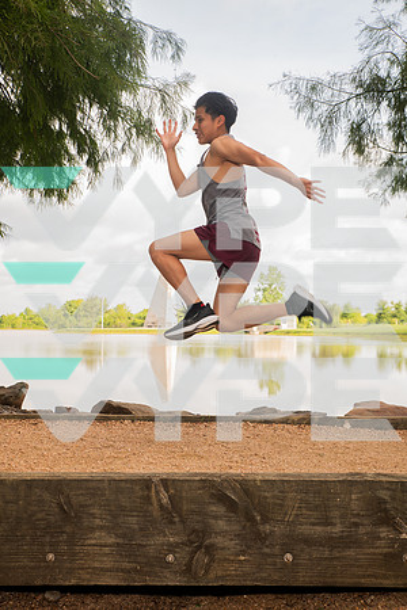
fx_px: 780
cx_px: 204
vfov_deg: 42.7
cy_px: 305
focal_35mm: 46
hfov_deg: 29.2
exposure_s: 1/250
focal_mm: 46
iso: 250
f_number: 7.1
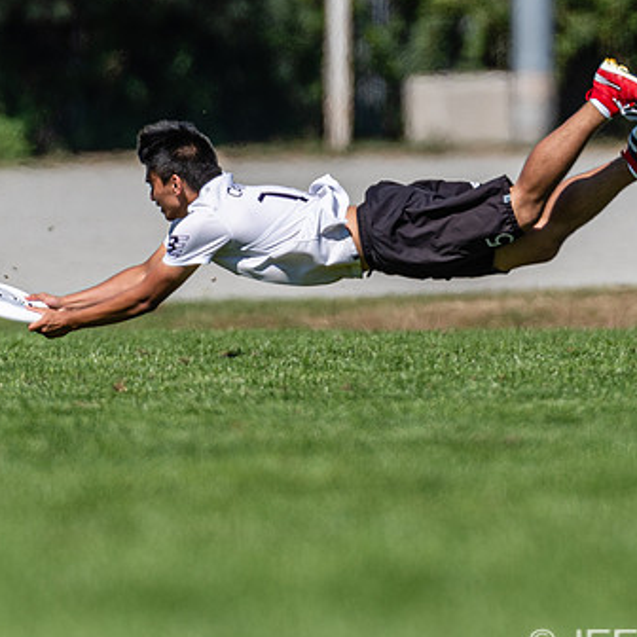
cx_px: 397
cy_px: 114
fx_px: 30563
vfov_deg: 1.2
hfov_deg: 1.2
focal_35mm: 1468
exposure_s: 1/1000
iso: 100
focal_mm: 400
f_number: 4
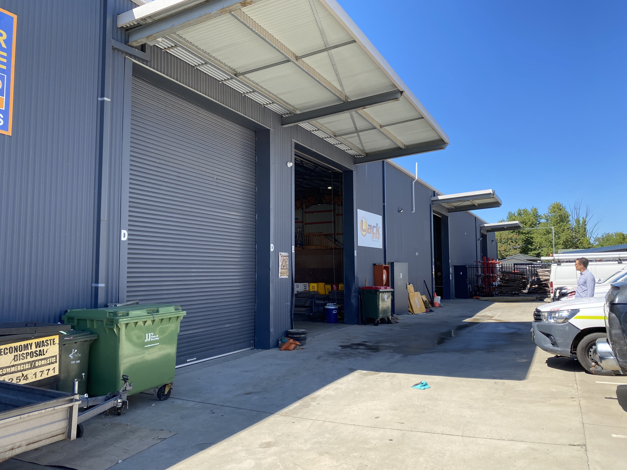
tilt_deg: +2.9
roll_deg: +0.9
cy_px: 235
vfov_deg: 53.1
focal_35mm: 26
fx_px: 471
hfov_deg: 67.3
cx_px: 314
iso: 32
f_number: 1.8
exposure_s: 1/1182
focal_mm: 4.25
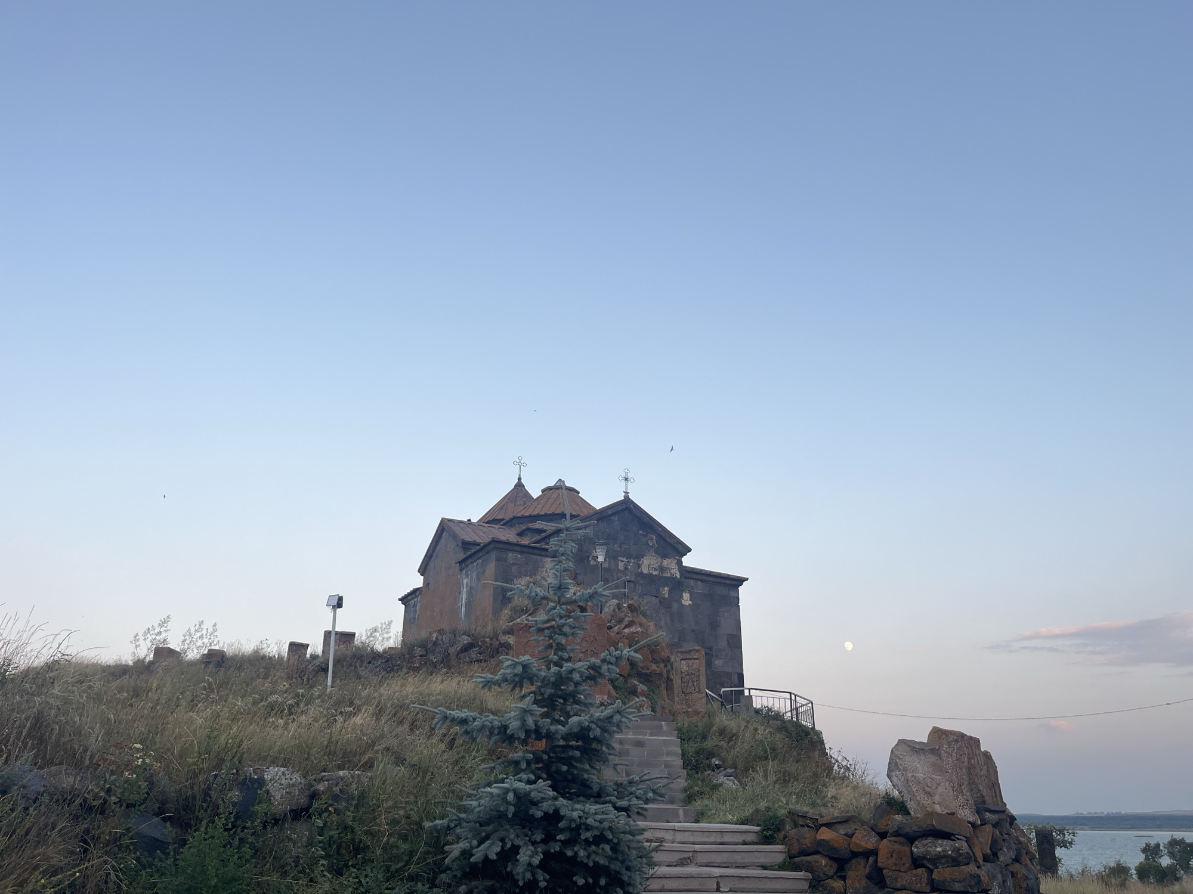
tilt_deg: +22.4
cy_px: 447
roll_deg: -0.4
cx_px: 596
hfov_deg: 67.3
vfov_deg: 53.1
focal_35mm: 26
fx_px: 896
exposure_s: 1/194
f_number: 1.6
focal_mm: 5.1
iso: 50
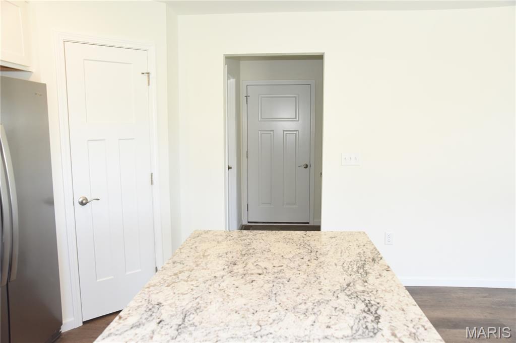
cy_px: 172
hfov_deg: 65.5
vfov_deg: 46.4
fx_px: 401
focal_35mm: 28
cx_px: 258
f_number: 6.3
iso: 2000
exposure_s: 1/160
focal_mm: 28
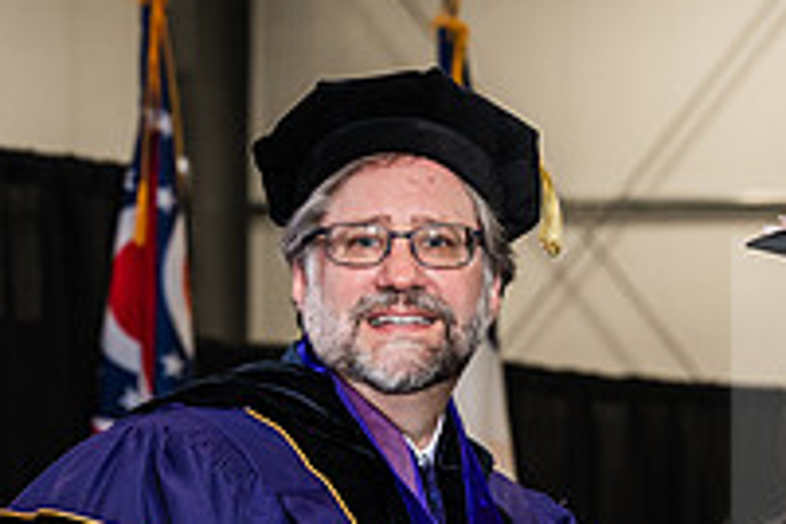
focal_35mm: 202
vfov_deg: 6.7
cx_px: 614
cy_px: 710
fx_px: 4410
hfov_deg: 10.2
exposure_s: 1/200
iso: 1250
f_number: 4.5
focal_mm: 70
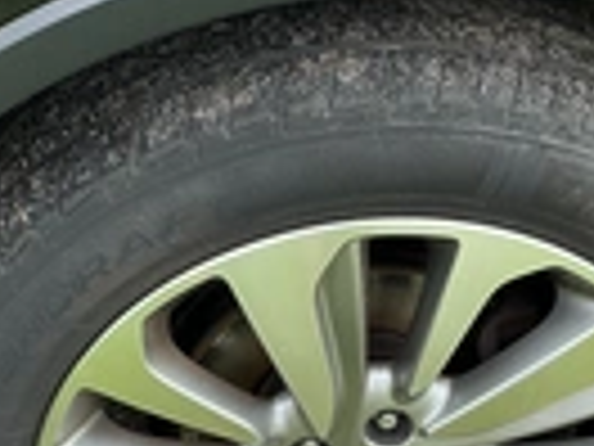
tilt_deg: -37.8
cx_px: 324
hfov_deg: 23.0
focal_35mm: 85
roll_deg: +2.0
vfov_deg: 17.3
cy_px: 293
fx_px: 1459
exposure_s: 1/215
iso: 20
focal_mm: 3
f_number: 1.8
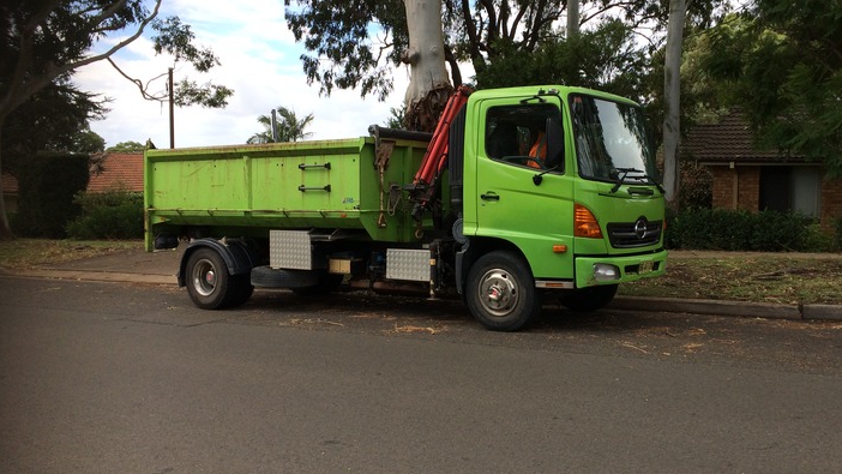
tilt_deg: -5.4
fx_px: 804
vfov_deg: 32.8
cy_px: 224
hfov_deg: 55.1
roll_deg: -0.3
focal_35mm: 36
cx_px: 476
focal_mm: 4.15
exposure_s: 1/977
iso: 32
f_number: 2.2
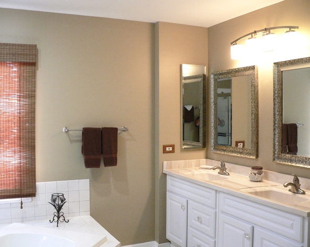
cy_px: 123
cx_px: 147
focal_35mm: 38
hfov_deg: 47.9
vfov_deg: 39.1
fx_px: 348
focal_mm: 6
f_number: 2.8
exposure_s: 1/25
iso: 200
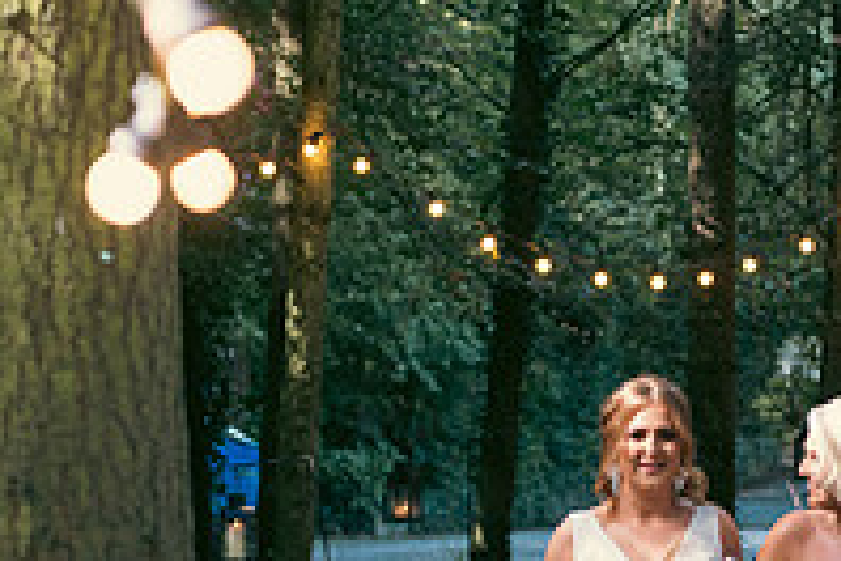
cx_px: 654
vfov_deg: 6.7
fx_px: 4789
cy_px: 580
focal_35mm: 205
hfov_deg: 10.0
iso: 200
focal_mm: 70
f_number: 3.5
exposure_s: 1/160
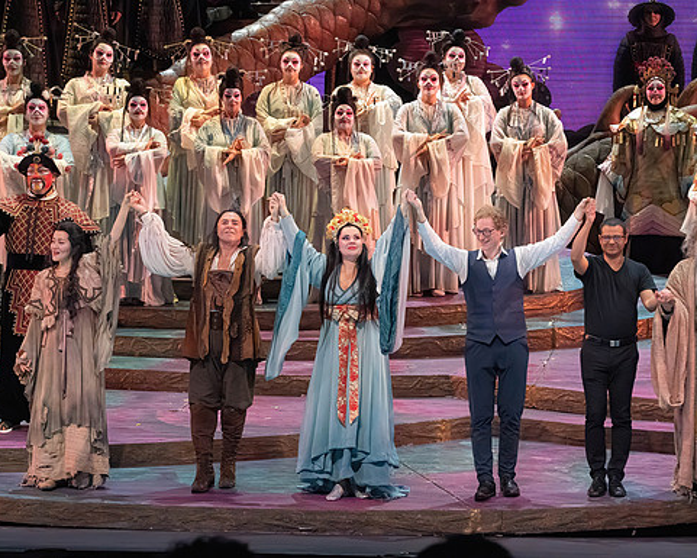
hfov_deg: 9.8
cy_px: 279
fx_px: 4065
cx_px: 401
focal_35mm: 197
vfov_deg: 7.9
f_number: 10
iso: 20000
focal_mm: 174
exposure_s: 1/1000
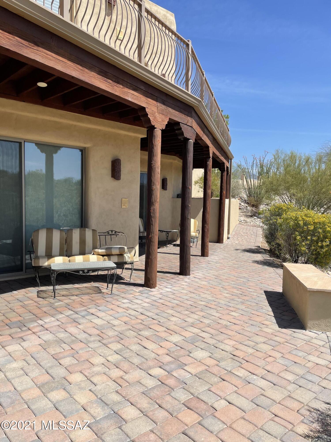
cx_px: 166
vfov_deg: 67.3
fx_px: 331
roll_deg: -1.2
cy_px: 221
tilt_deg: -3.7
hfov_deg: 53.1
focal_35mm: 26
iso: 32
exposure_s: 1/3300
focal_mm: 4.2
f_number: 1.6
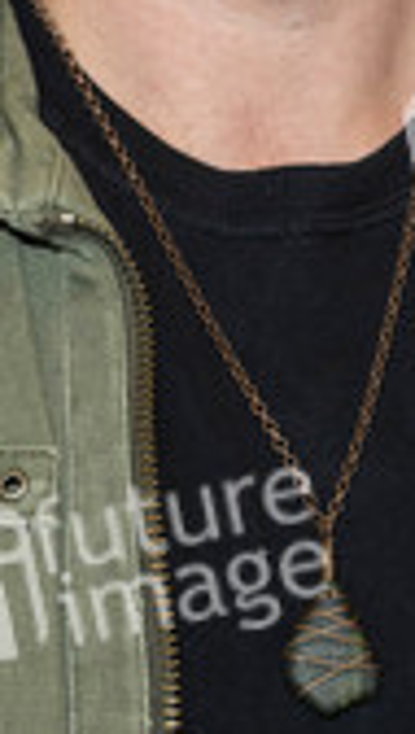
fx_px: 4559
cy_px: -83
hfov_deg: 5.2
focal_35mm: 234
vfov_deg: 9.1
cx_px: 232
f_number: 5.6
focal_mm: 94
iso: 800
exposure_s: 1/200
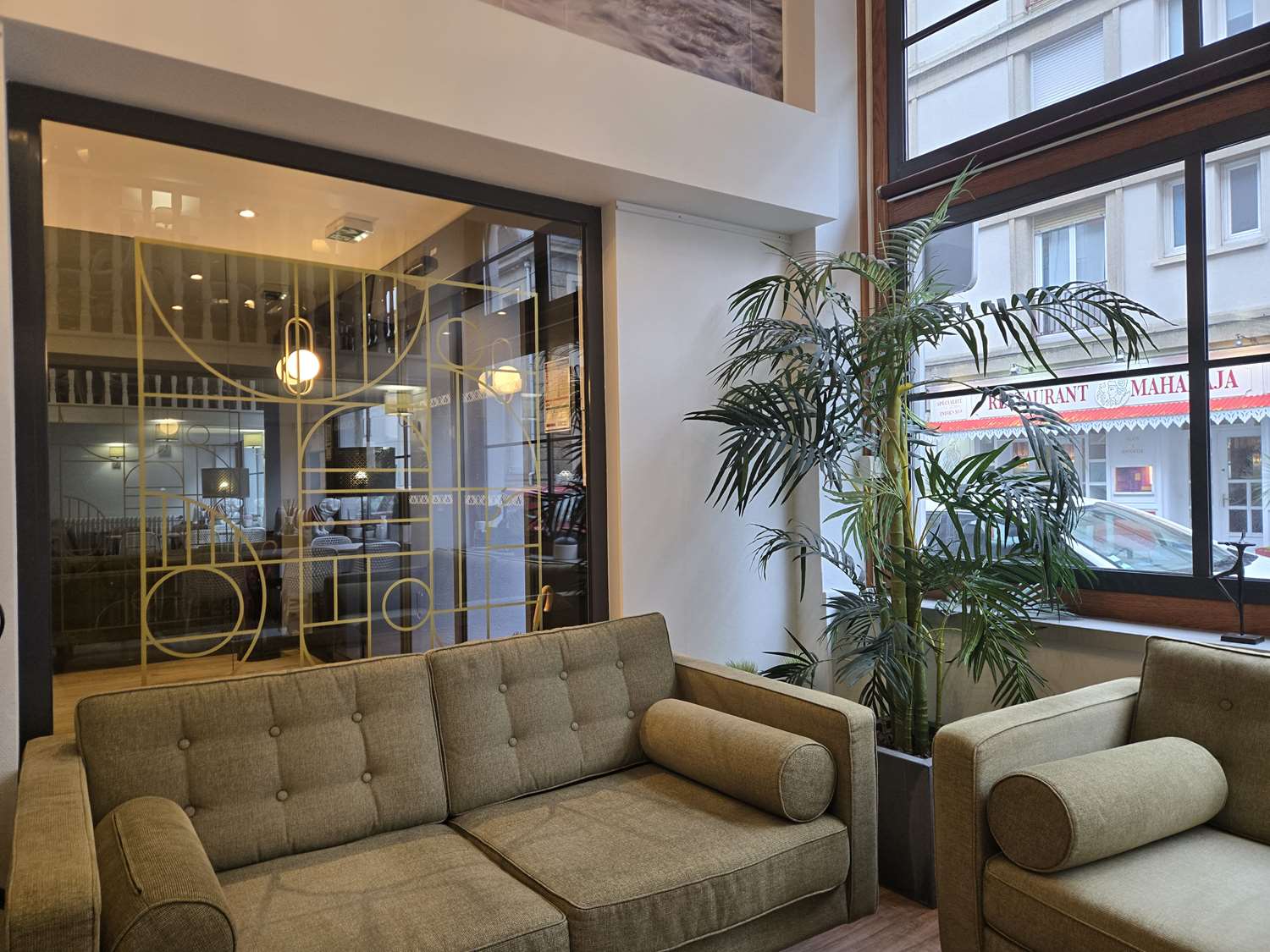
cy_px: 476
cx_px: 635
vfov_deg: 58.9
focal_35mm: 23
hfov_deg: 73.9
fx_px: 844
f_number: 1.8
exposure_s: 1/100
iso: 160
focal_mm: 5.4
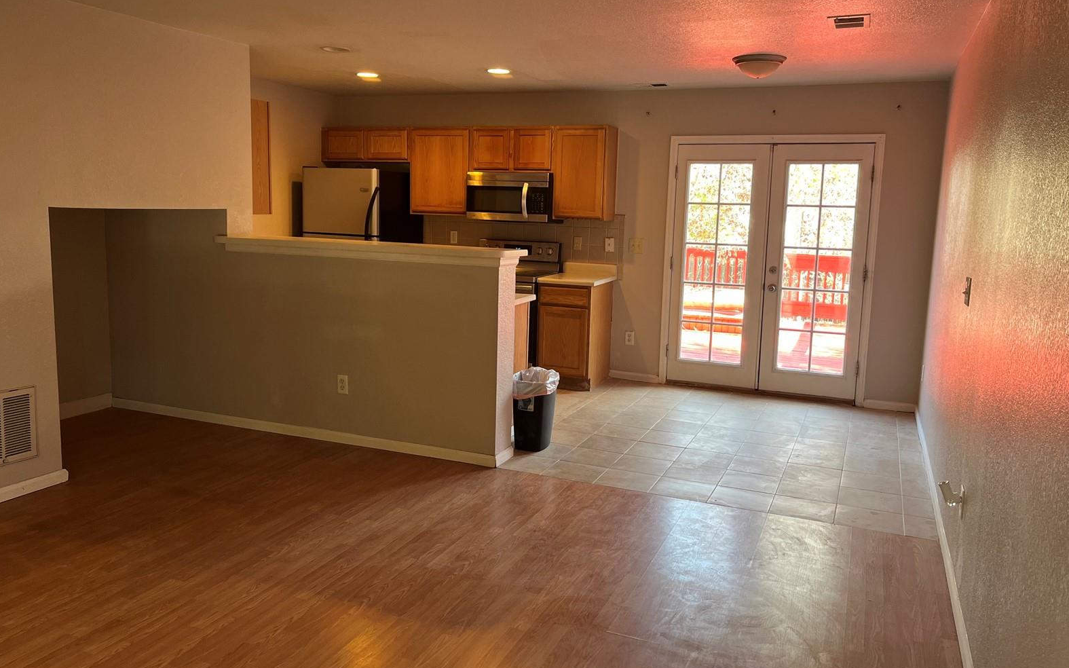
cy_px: 313
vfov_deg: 44.5
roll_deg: -0.5
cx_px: 527
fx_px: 816
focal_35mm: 28
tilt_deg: -7.7
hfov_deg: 66.5
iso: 80
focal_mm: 5.1
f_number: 1.6
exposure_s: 1/60
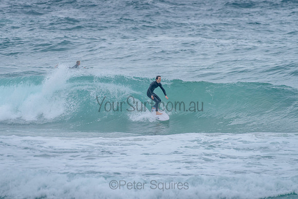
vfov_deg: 2.2
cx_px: 149
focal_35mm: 613
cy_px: 77
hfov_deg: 3.4
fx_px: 5073
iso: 500
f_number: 5.6
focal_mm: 500
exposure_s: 1/1250
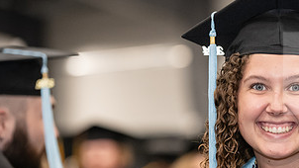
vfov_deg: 4.5
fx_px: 2157
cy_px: 152
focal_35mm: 272
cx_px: 253
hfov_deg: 7.9
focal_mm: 135
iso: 2500
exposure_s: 1/200
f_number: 3.2
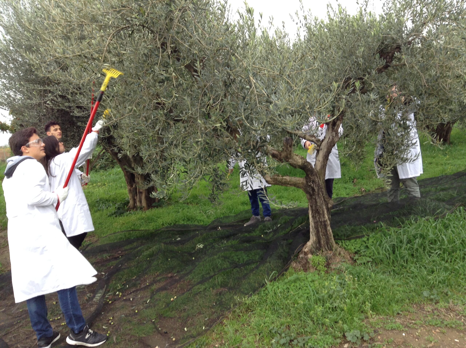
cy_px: 174
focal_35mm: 33
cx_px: 233
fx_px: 444
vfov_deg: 42.8
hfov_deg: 55.4
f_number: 2.4
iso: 40
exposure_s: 1/120
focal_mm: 3.3
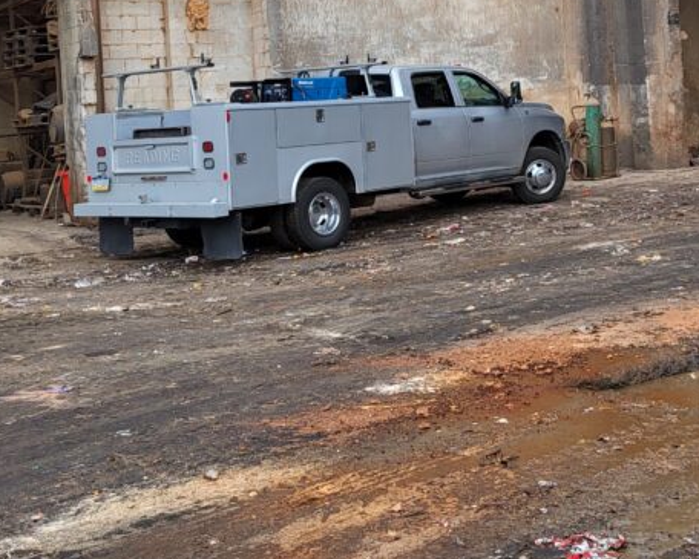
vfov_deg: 25.6
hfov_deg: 32.6
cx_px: 484
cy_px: 29
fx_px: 1179
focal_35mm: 57
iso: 40
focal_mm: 5.4
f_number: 1.8
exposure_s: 1/1093
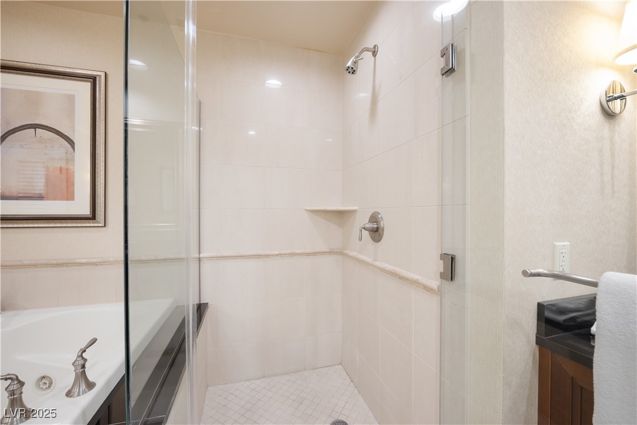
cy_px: 212
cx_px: 318
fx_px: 248
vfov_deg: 81.2
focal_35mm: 14
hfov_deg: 104.3
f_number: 9
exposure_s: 2.5
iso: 100
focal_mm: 14
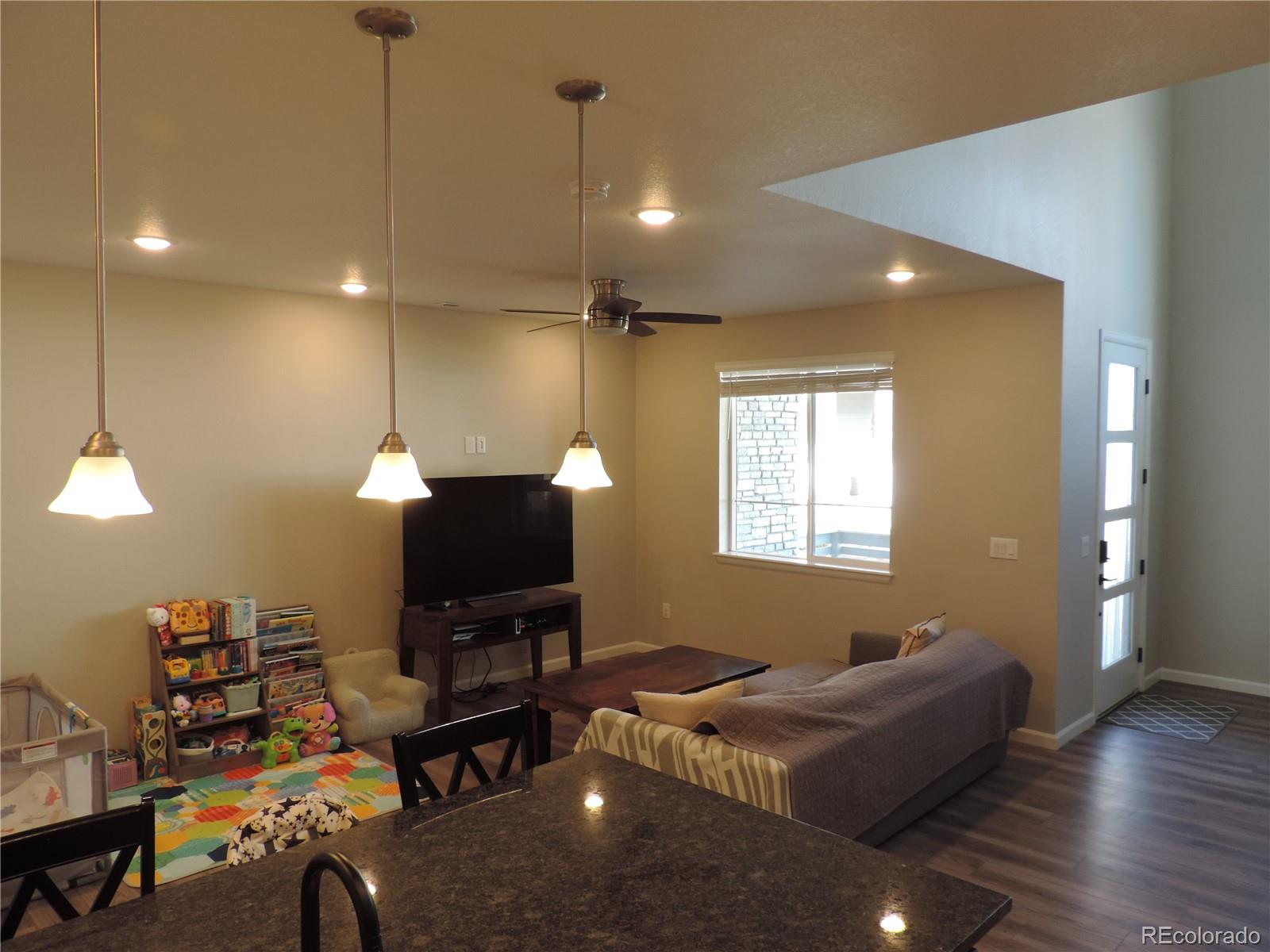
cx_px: 635
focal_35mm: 24
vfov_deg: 56.8
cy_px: 476
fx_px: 881
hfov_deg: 71.6
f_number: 3
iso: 125
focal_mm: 4.3
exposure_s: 1/30
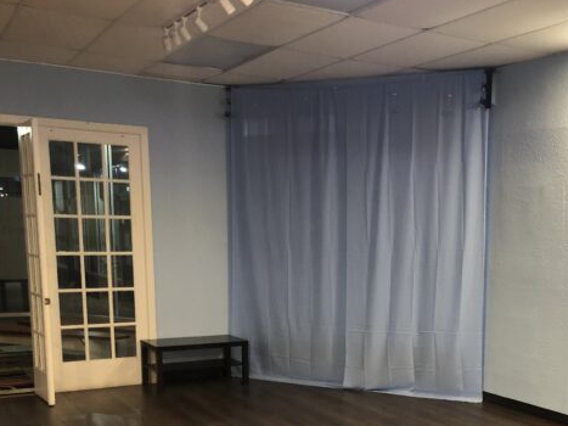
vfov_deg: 29.4
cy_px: 352
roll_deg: -1.3
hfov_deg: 38.2
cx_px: 455
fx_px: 787
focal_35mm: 48
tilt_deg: -8.8
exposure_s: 1/15
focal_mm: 4
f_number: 1.8
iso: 100
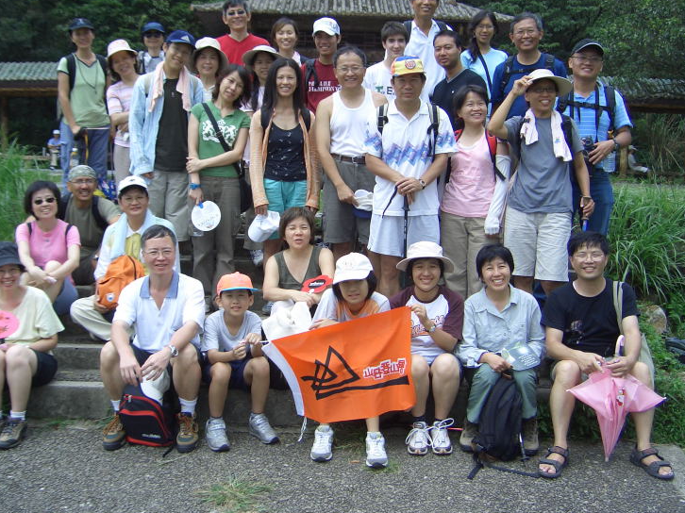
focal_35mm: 43
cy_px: 239
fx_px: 851
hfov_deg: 43.9
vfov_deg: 33.6
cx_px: 329
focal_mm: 8
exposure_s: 1/800
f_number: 2.8
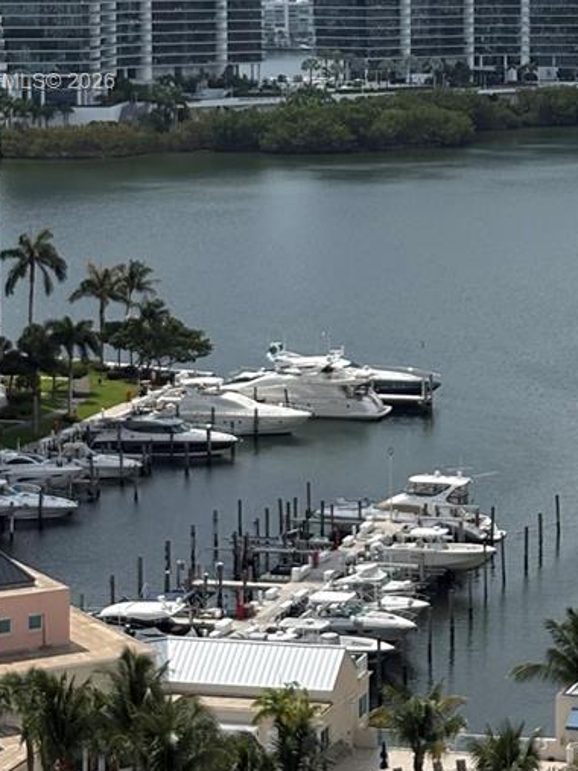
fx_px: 2740
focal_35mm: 123
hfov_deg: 12.0
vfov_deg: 15.8
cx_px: 519
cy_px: 84
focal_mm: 5.96
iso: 32
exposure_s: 1/4630
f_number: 1.6
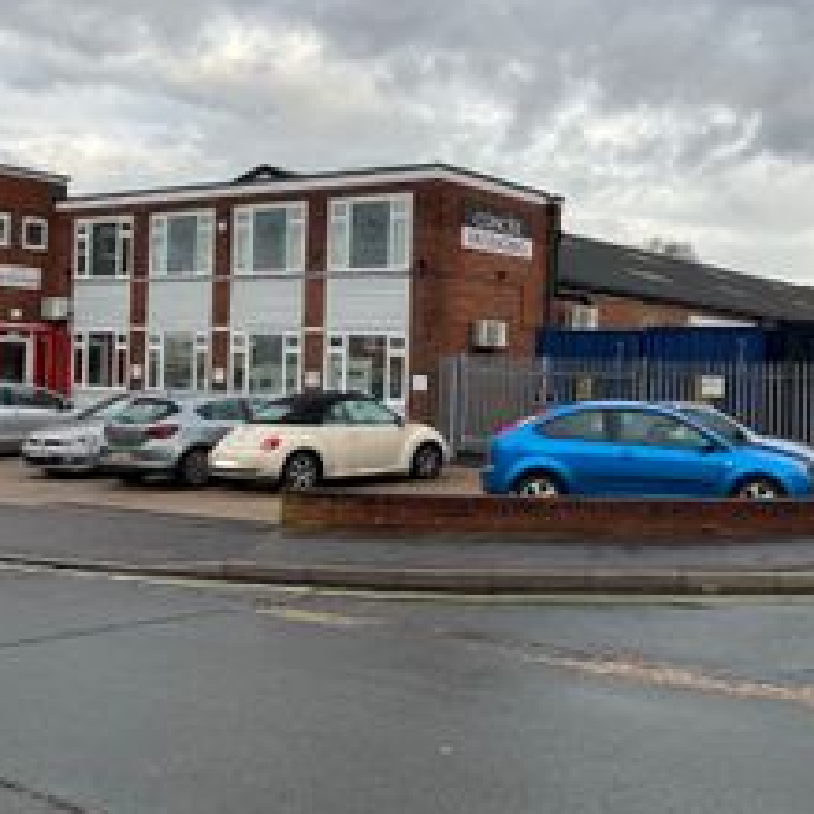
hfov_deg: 38.9
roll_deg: -1.1
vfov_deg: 40.0
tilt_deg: +0.3
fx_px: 1117
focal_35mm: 42
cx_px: 613
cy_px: 364
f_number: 1.6
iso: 50
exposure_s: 1/502
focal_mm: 5.1
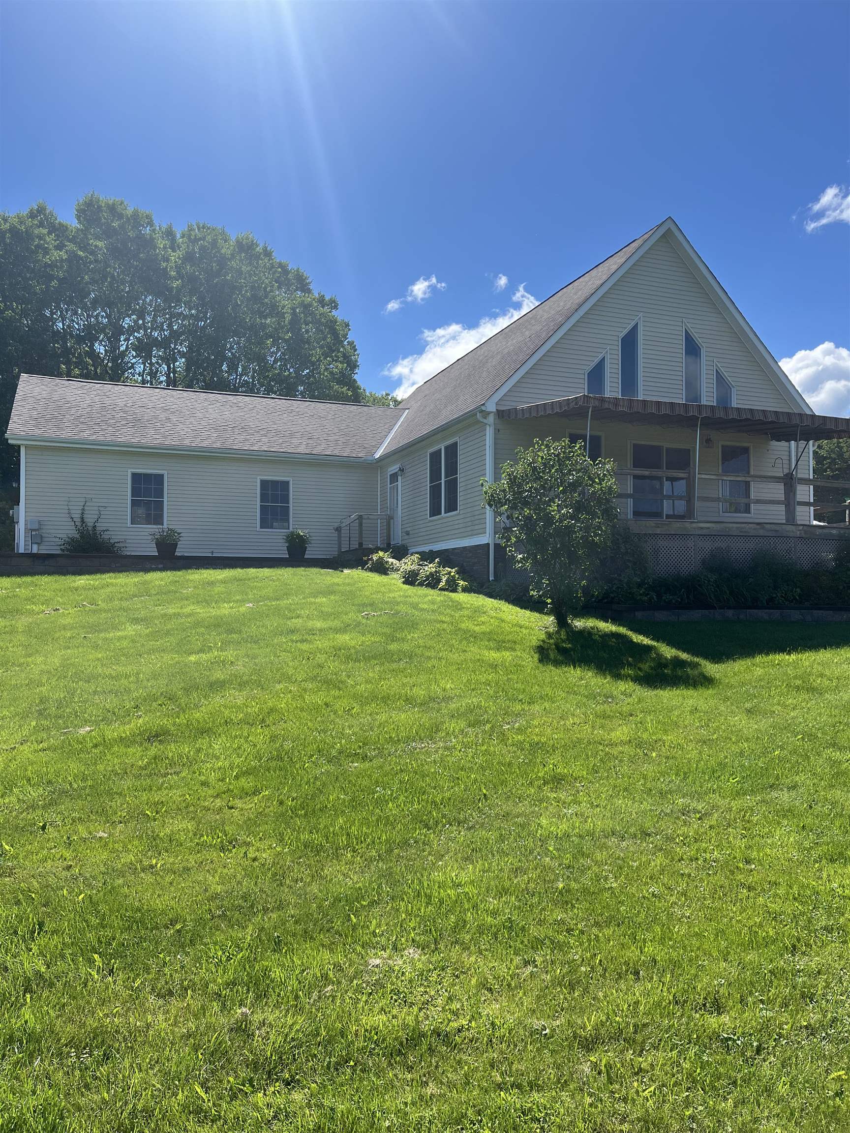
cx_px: 425
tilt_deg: +2.0
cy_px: 566
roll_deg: +0.2
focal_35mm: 26
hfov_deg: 53.1
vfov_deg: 67.3
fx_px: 851
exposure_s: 1/3623
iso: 50
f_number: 1.6
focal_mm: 5.1
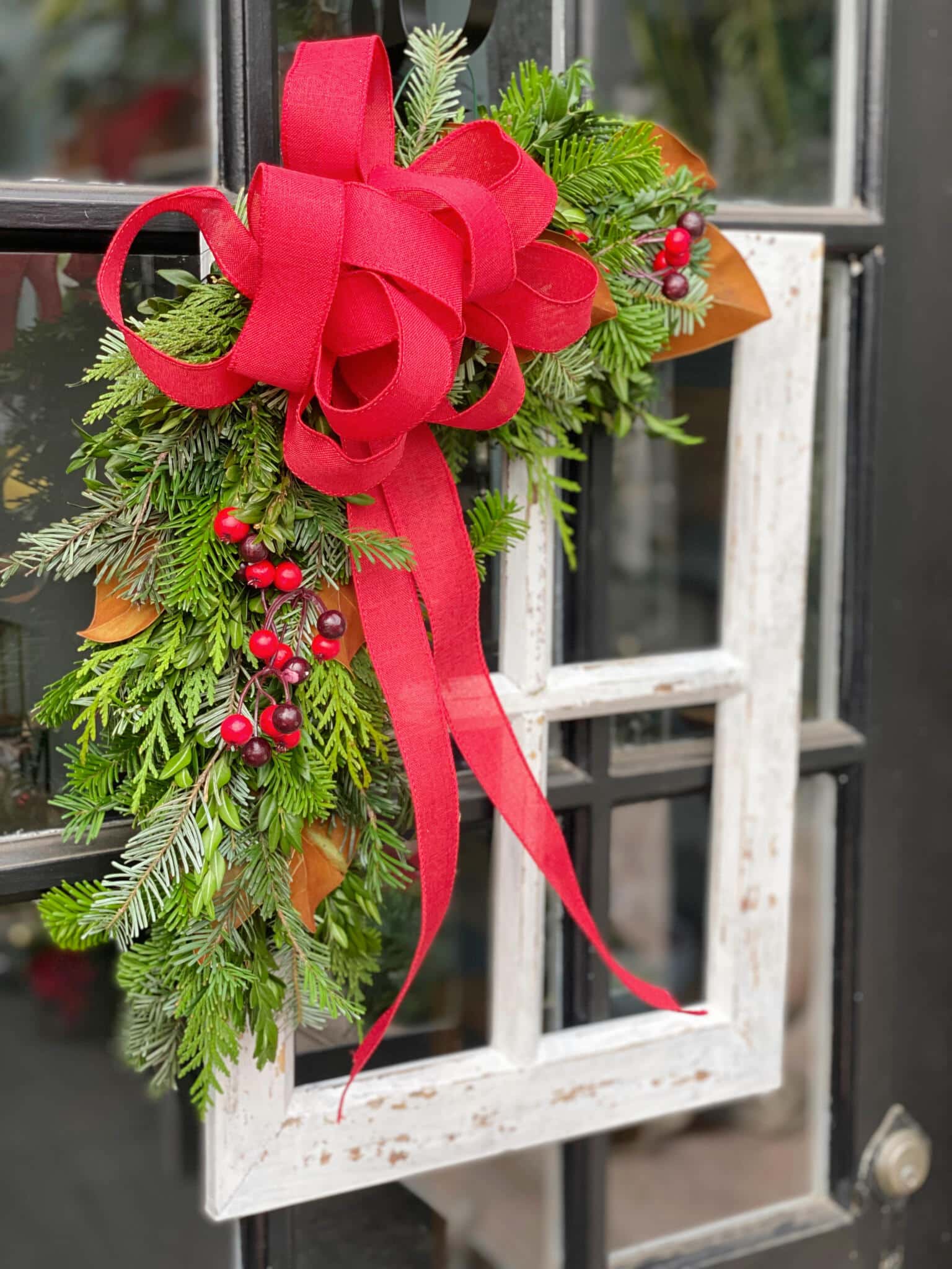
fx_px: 1907
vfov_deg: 36.8
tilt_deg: -7.6
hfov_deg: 28.0
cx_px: 476
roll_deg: -0.7
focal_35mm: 52
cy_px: 634
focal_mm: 6
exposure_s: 1/122
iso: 125
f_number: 2
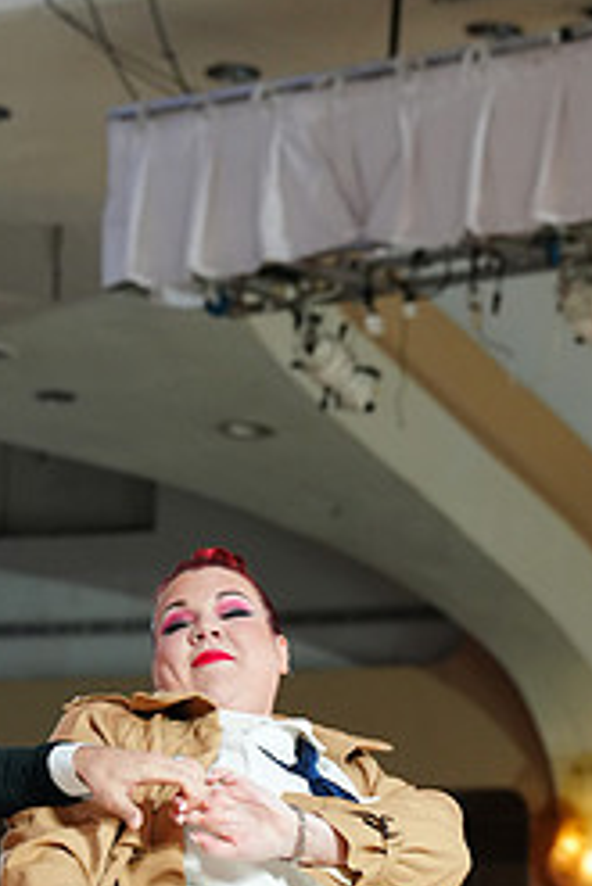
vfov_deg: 9.6
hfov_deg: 6.5
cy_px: 1026
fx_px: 5197
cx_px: -16
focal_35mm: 211
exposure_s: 1/200
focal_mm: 90
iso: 1600
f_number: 5
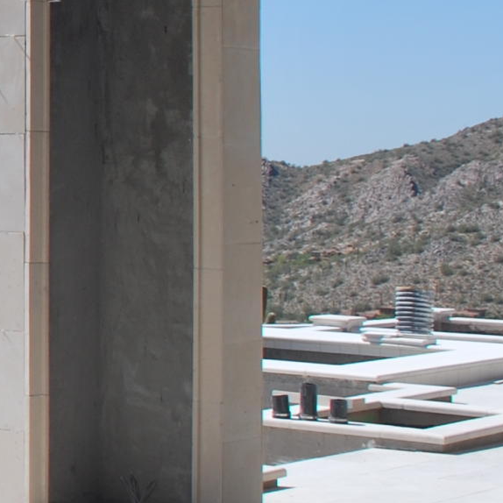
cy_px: 31
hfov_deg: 12.6
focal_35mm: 120
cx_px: -528
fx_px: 1973
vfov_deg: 14.4
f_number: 9
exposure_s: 1/320
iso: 100
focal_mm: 18
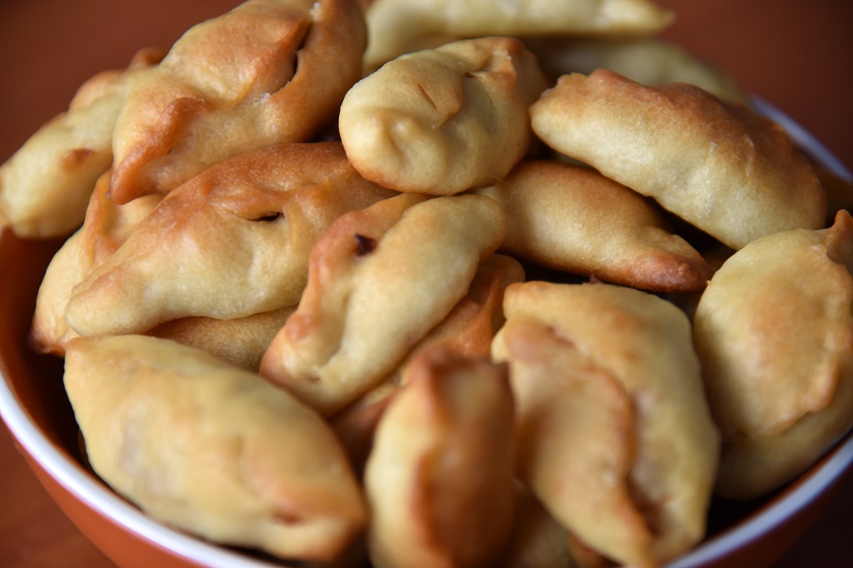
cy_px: 284
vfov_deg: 11.4
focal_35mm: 120
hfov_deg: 17.1
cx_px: 426
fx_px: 2842
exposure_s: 1/80
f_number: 4
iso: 640
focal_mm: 120
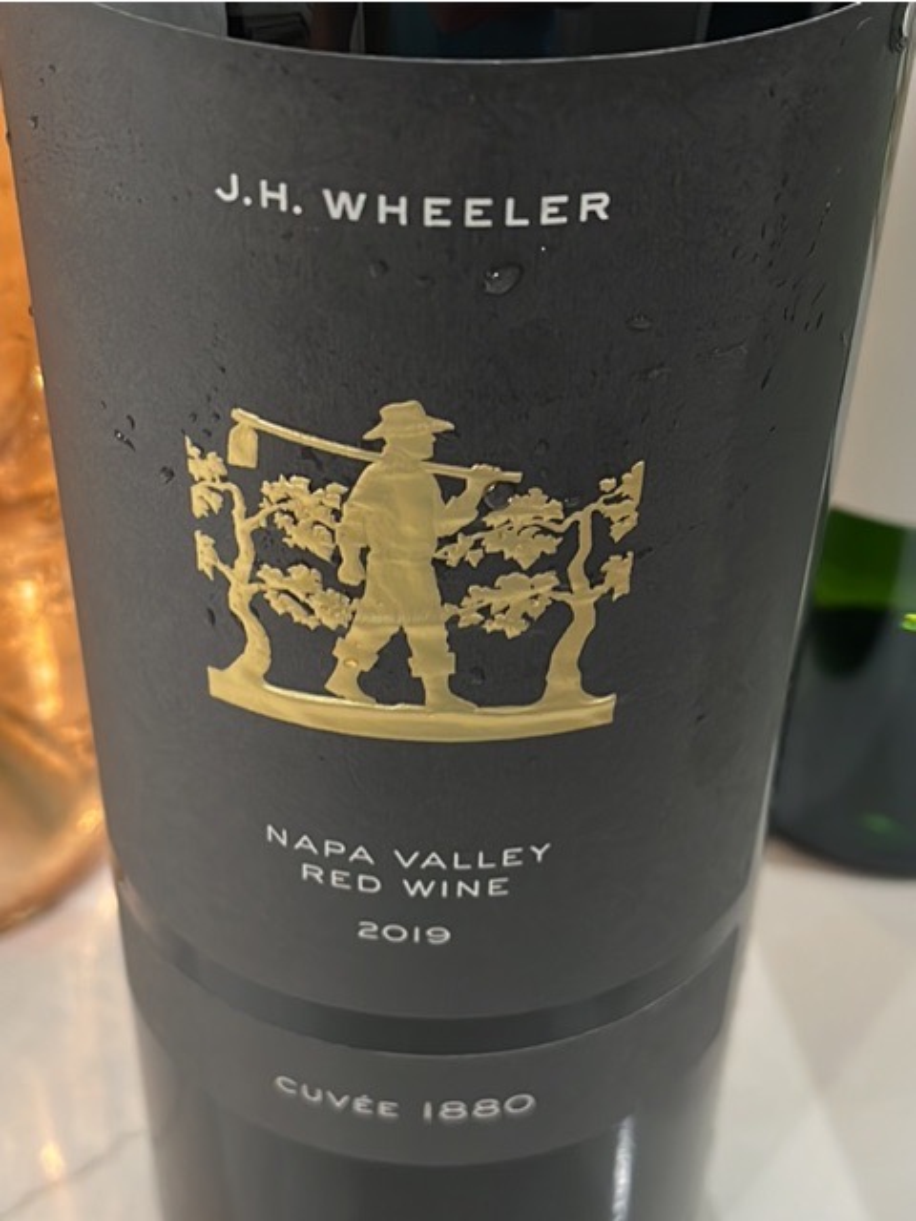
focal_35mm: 59
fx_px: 2082
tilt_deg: -36.7
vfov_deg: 32.7
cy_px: 610
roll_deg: -0.6
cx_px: 458
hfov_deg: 24.8
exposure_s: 1/60
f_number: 1.6
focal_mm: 5.1
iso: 250
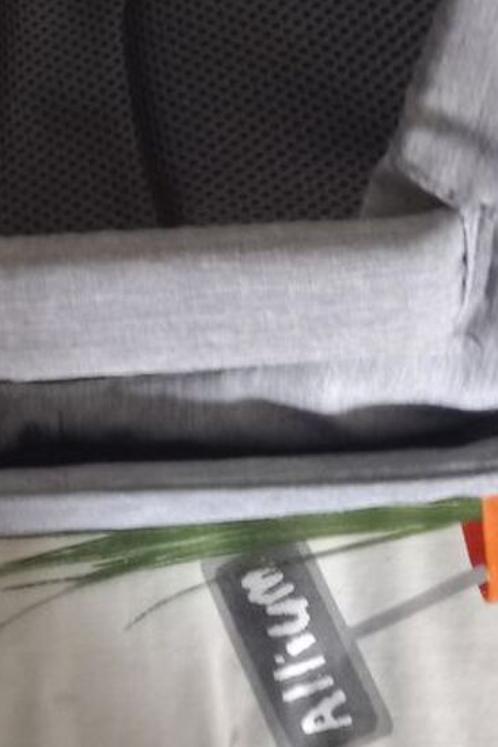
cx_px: 8
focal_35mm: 68
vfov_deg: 26.7
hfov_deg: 19.5
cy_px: -117
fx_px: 1412
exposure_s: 1/14.3
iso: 1000
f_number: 1.8
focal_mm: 4
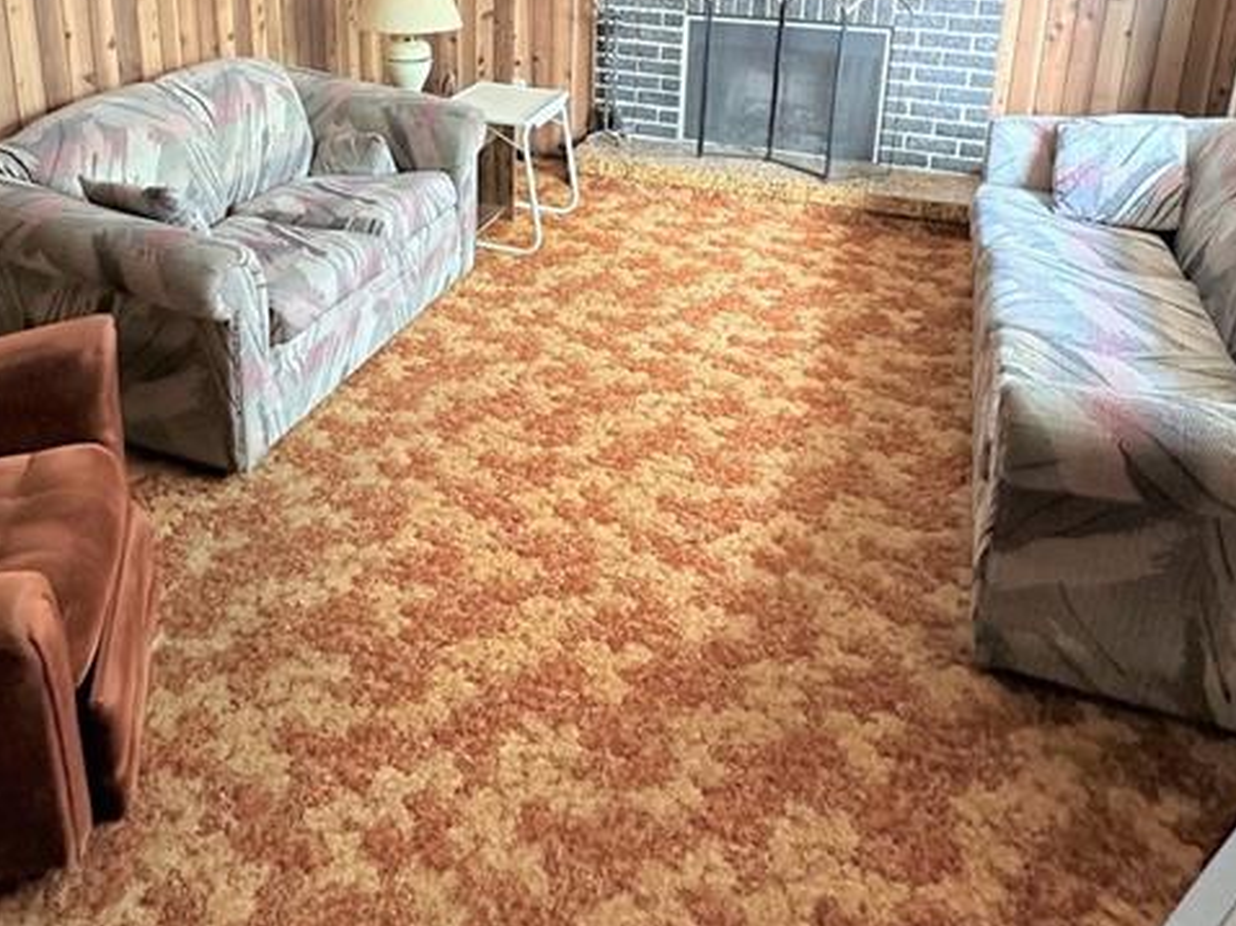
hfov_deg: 59.7
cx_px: 517
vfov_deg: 43.4
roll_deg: -1.4
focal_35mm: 30
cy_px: 124
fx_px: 1071
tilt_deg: -15.9
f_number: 2.2
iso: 400
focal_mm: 2.22
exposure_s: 1/60
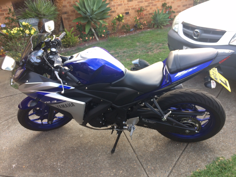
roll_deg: +6.2
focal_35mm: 29
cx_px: 118
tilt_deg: -28.6
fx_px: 198
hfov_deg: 61.7
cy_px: 88
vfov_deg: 48.2
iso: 32
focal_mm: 4.15
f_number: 2.2
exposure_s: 1/50
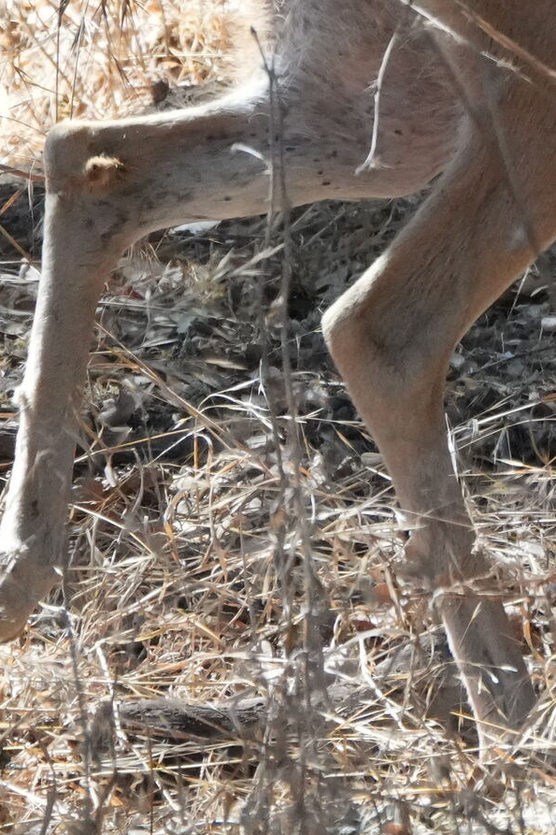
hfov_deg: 0.7
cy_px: 194
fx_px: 44865
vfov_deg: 1.1
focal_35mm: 1936
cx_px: 1561
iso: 5000
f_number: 6.3
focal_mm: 400
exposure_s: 1/2500
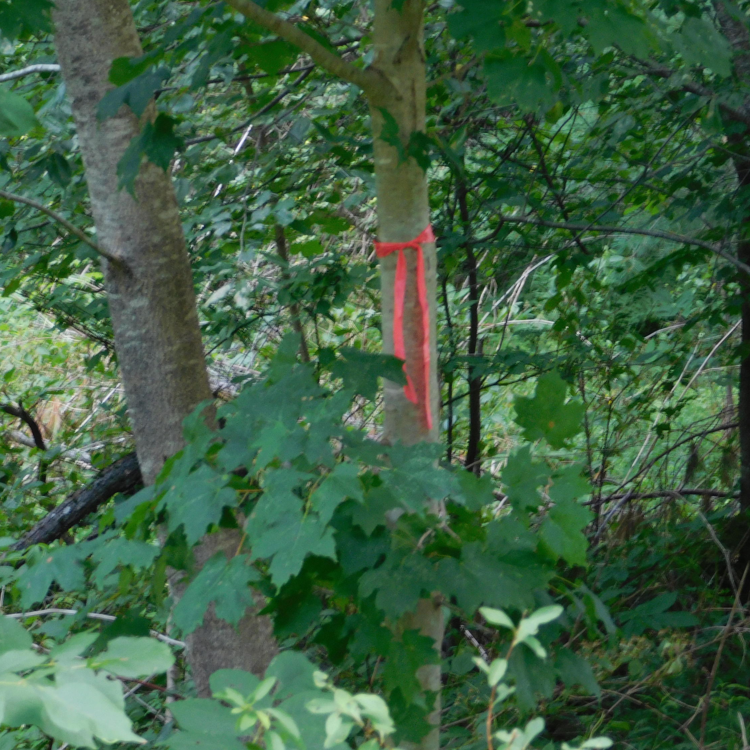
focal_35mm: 201
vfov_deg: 8.7
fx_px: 4927
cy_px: 374
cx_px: 435
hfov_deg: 8.7
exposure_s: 1/30
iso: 180
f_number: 5.3
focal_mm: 30.1
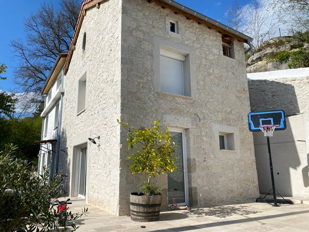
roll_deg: -0.4
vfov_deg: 53.1
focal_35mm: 26
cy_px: 116
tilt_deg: +12.5
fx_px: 232
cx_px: 154
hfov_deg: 67.3
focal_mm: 4.25
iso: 32
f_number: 1.8
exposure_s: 1/4808
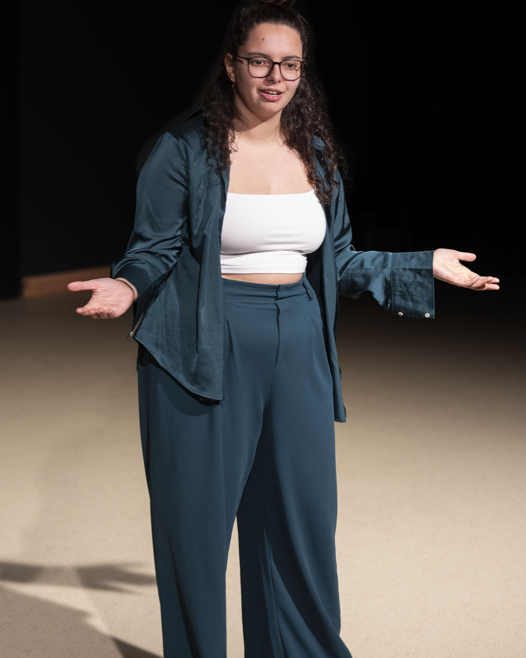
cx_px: 274
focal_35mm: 138
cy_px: 345
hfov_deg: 11.2
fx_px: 2685
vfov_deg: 14.0
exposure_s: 1/200
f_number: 2.8
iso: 800
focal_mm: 105
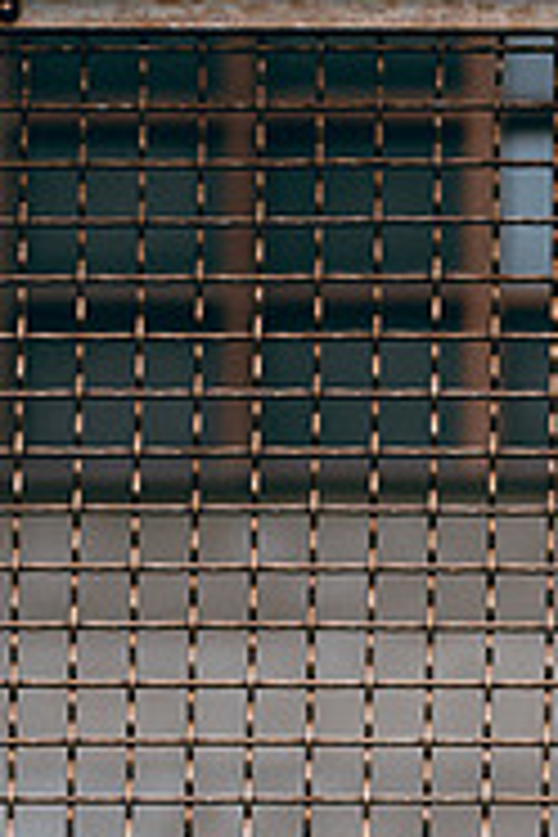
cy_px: 1706
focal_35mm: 314
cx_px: 850
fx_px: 7300
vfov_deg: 6.4
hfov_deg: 4.4
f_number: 1.8
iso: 100
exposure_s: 1/1600
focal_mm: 50
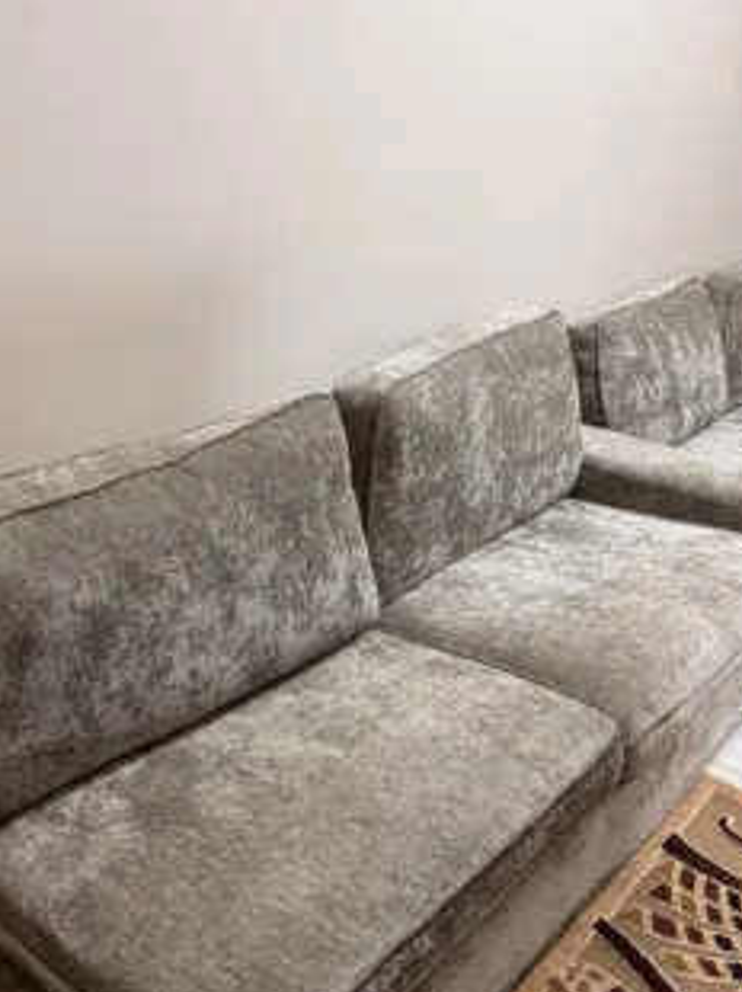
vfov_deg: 57.5
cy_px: 630
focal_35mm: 31
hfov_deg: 45.1
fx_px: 887
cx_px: 297
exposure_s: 1/60
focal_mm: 6.76
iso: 400
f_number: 1.78
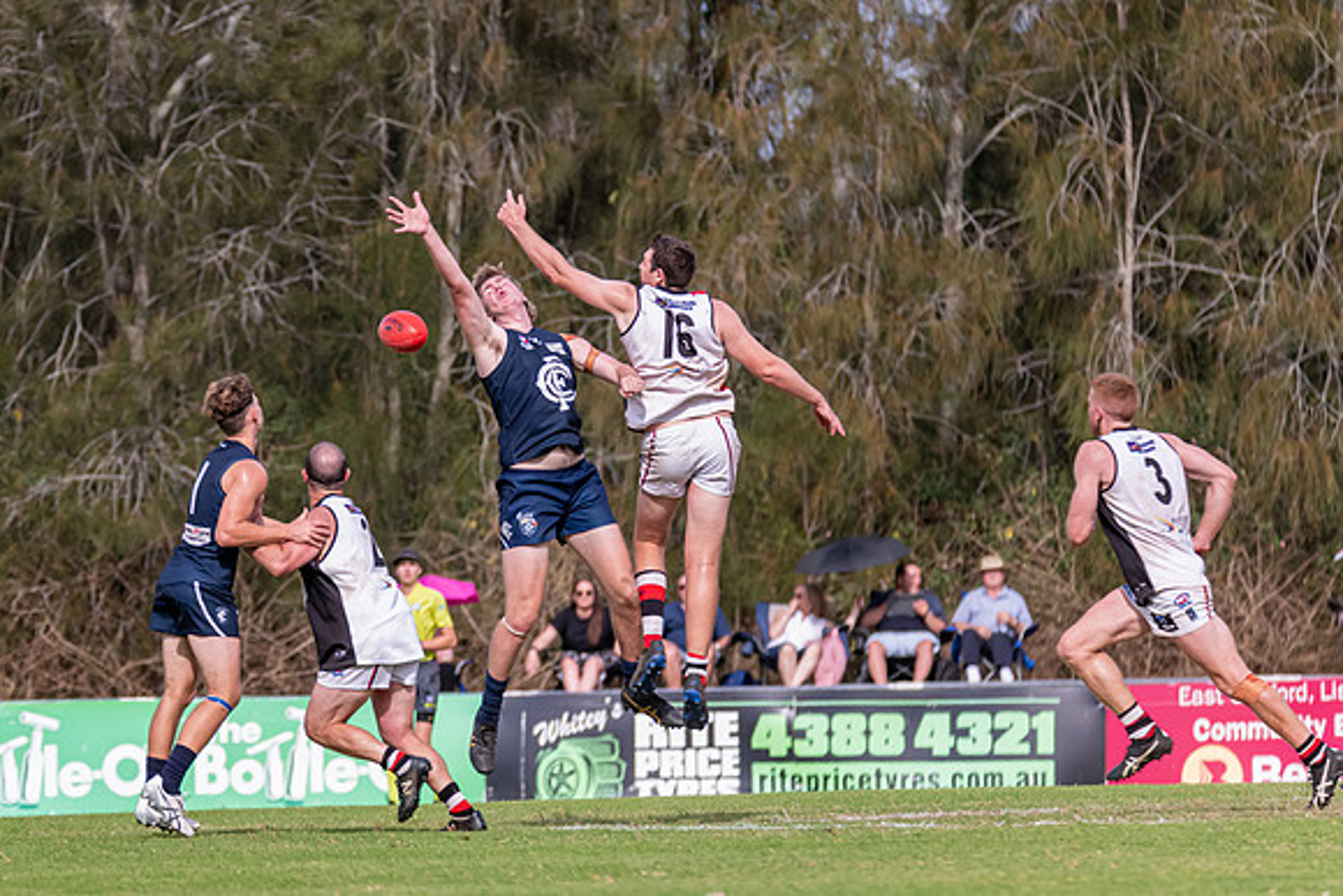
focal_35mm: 494
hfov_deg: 4.2
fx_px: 18446
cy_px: 263
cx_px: 451
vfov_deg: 2.8
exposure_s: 1/2500
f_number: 6.3
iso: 800
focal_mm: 350
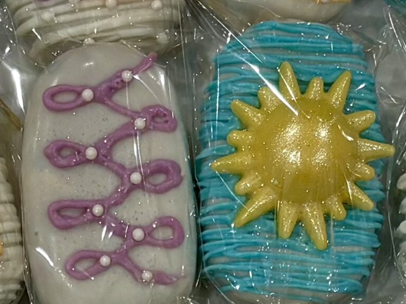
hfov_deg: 21.9
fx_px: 1008
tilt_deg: -83.0
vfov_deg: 17.1
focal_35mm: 86
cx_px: 405
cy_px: 219
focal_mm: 5.96
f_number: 1.6
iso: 80
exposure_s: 1/60
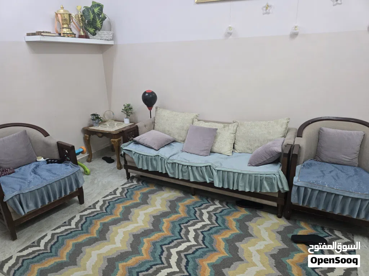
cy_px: 138
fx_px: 245
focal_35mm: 23
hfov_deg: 73.9
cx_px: 184
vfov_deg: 58.9
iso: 500
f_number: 1.7
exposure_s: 1/100
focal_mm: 6.3
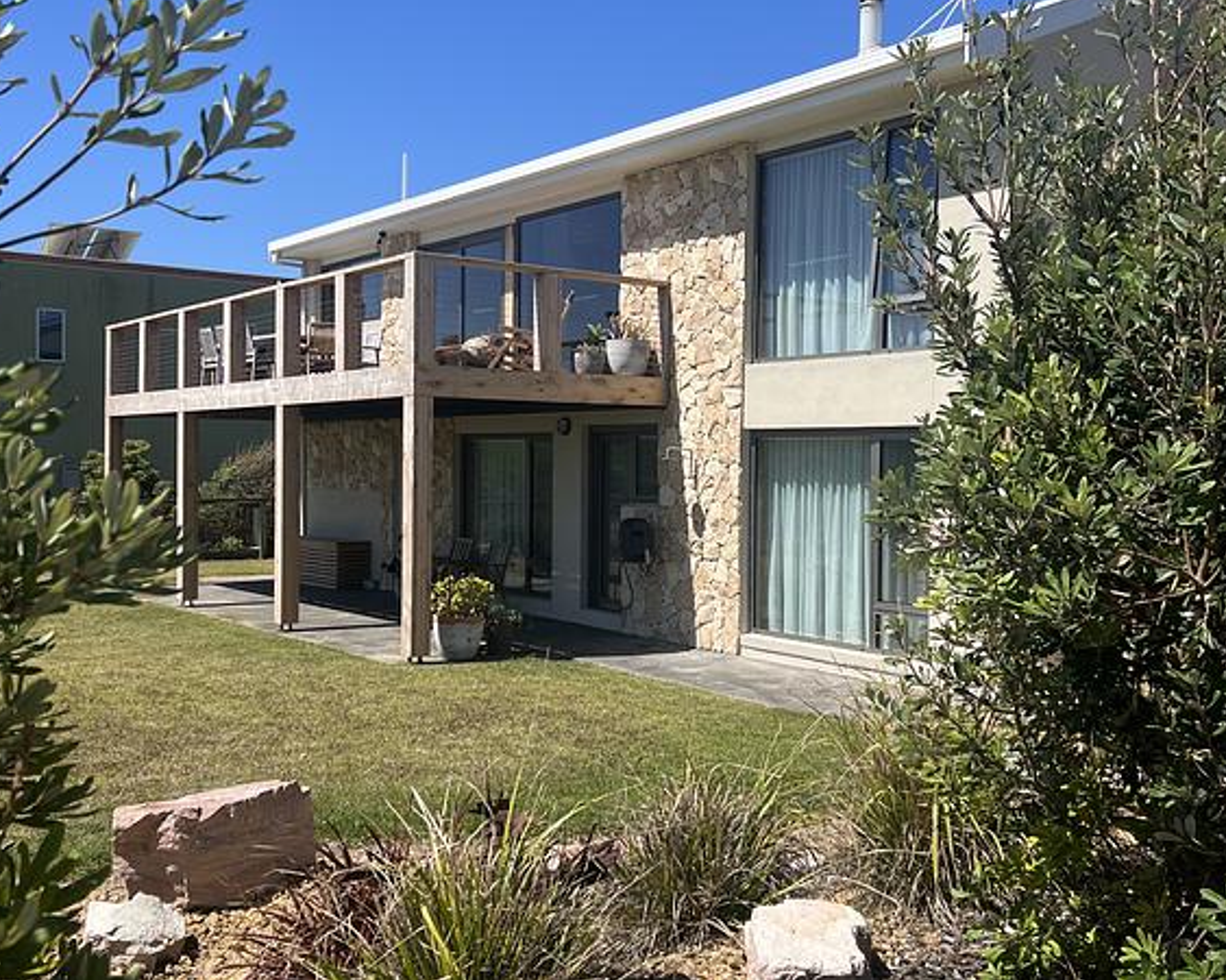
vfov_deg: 51.5
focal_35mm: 28
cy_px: 474
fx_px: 1016
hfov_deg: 62.2
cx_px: 605
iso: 50
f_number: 1.5
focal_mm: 5.7
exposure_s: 1/4274
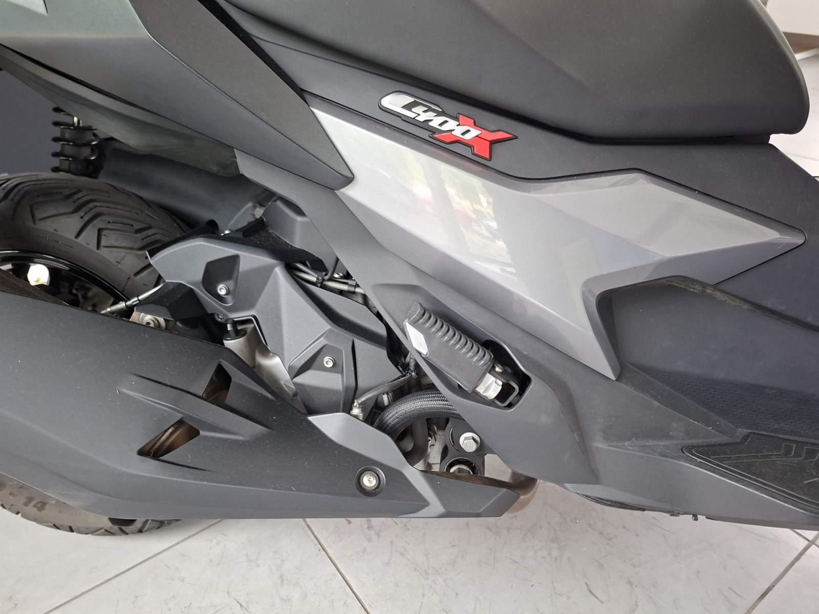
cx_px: 410
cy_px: 307
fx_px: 544
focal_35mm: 23
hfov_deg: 73.9
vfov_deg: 58.9
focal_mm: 5.54
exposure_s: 1/50
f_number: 1.8
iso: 250
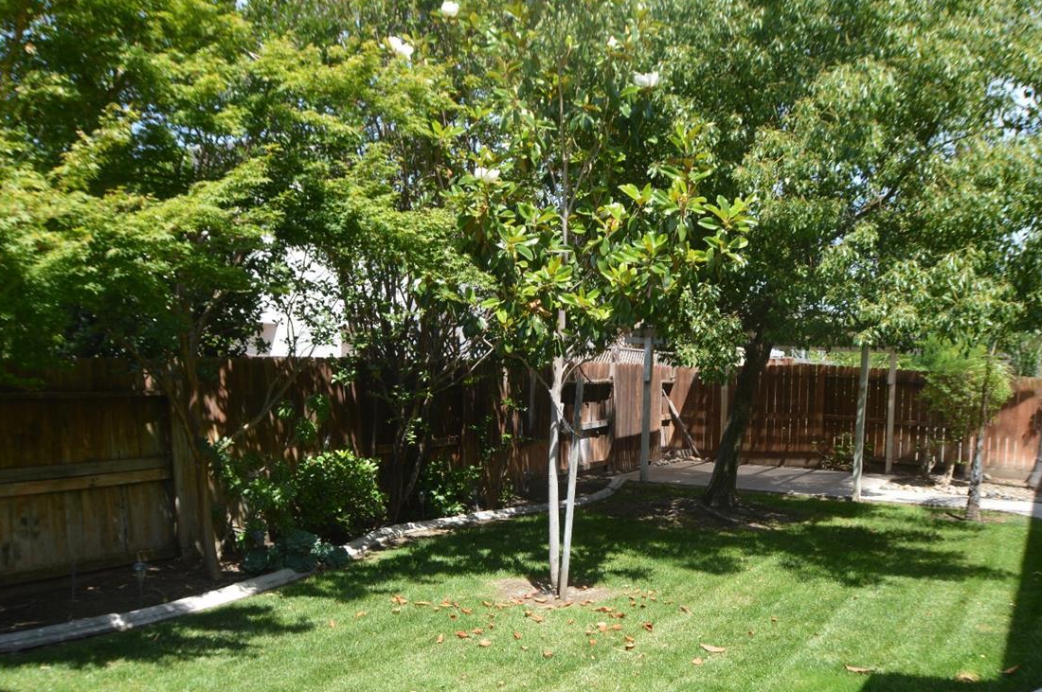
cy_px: 437
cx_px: 566
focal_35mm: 45
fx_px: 1301
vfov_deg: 29.7
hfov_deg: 43.6
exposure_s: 1/160
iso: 100
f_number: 6.3
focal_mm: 22
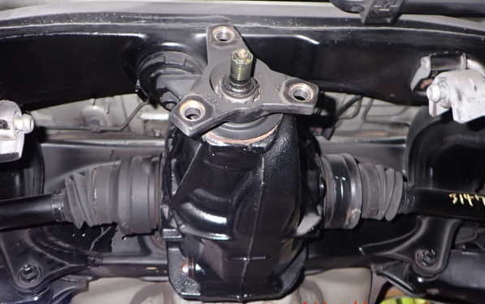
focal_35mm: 32
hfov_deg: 59.6
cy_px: 137
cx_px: 243
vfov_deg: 39.4
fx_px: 423
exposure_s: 1/30
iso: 320
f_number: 2.3
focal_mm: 5.4
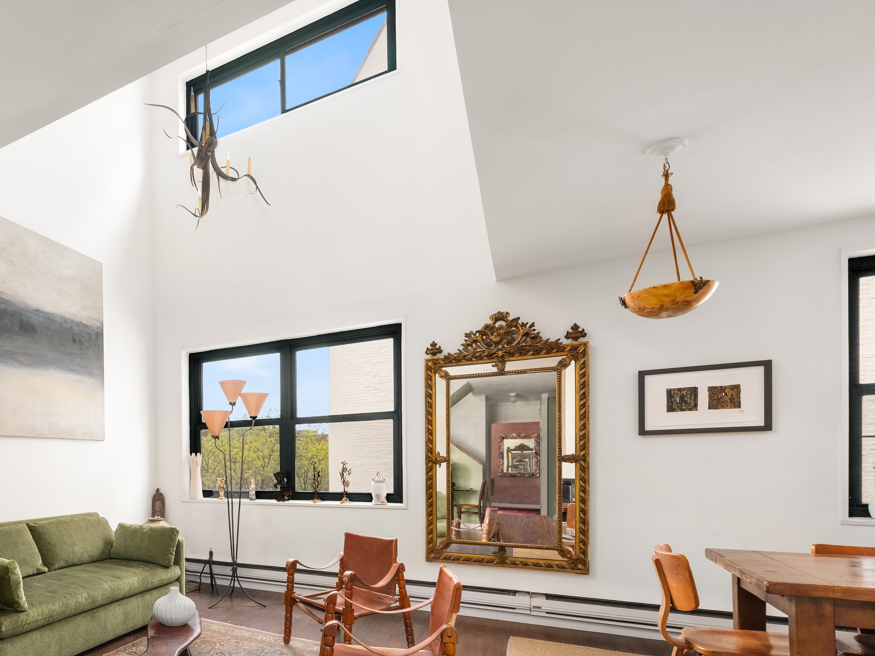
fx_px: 531
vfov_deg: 61.0
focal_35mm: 21
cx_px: 183
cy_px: 464
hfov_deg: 71.5
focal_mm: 13
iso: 1600
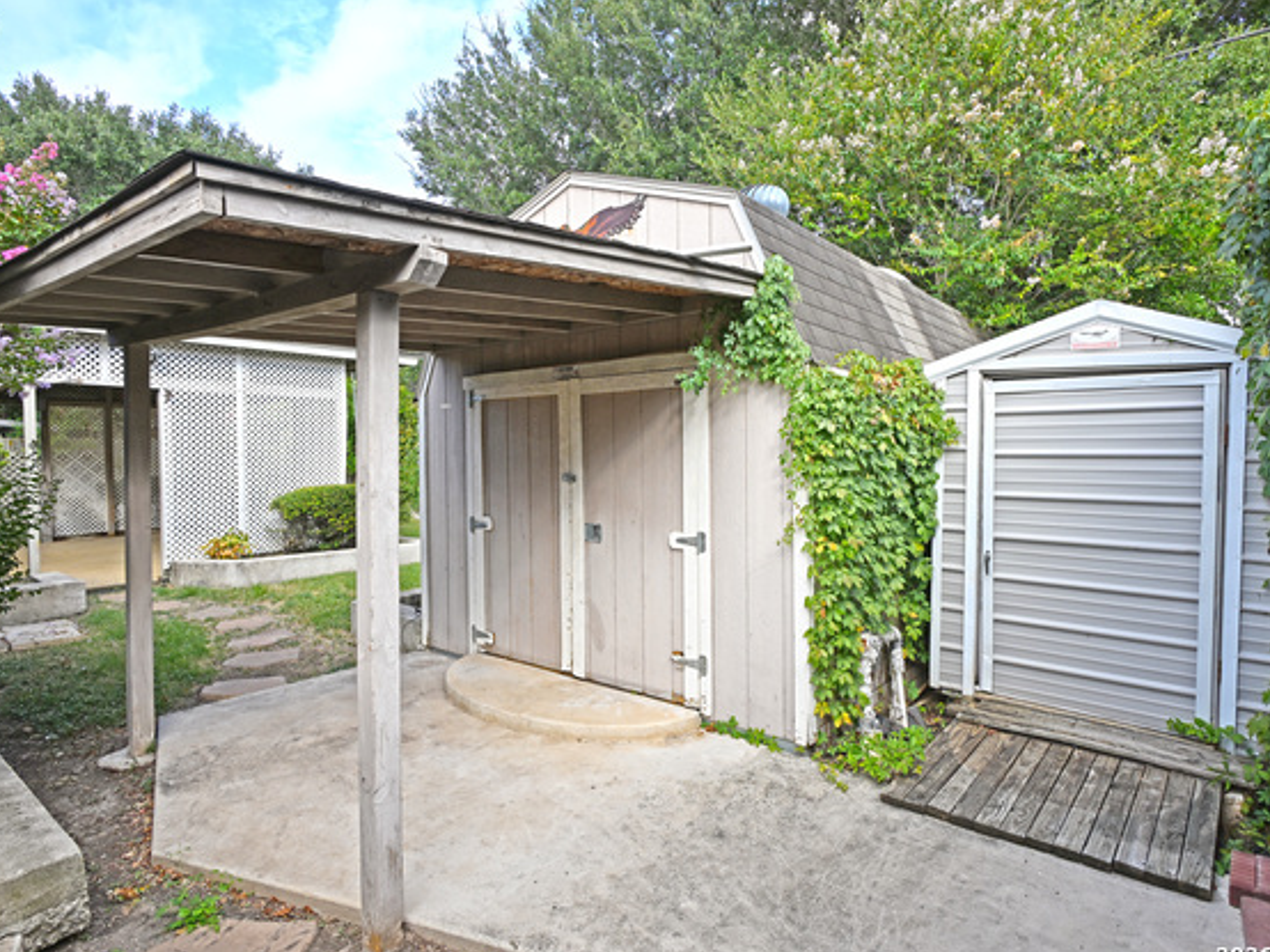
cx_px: 665
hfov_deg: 81.7
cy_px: 479
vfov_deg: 65.9
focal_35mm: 20
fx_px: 733
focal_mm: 12
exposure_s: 1/125
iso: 64
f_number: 5.6
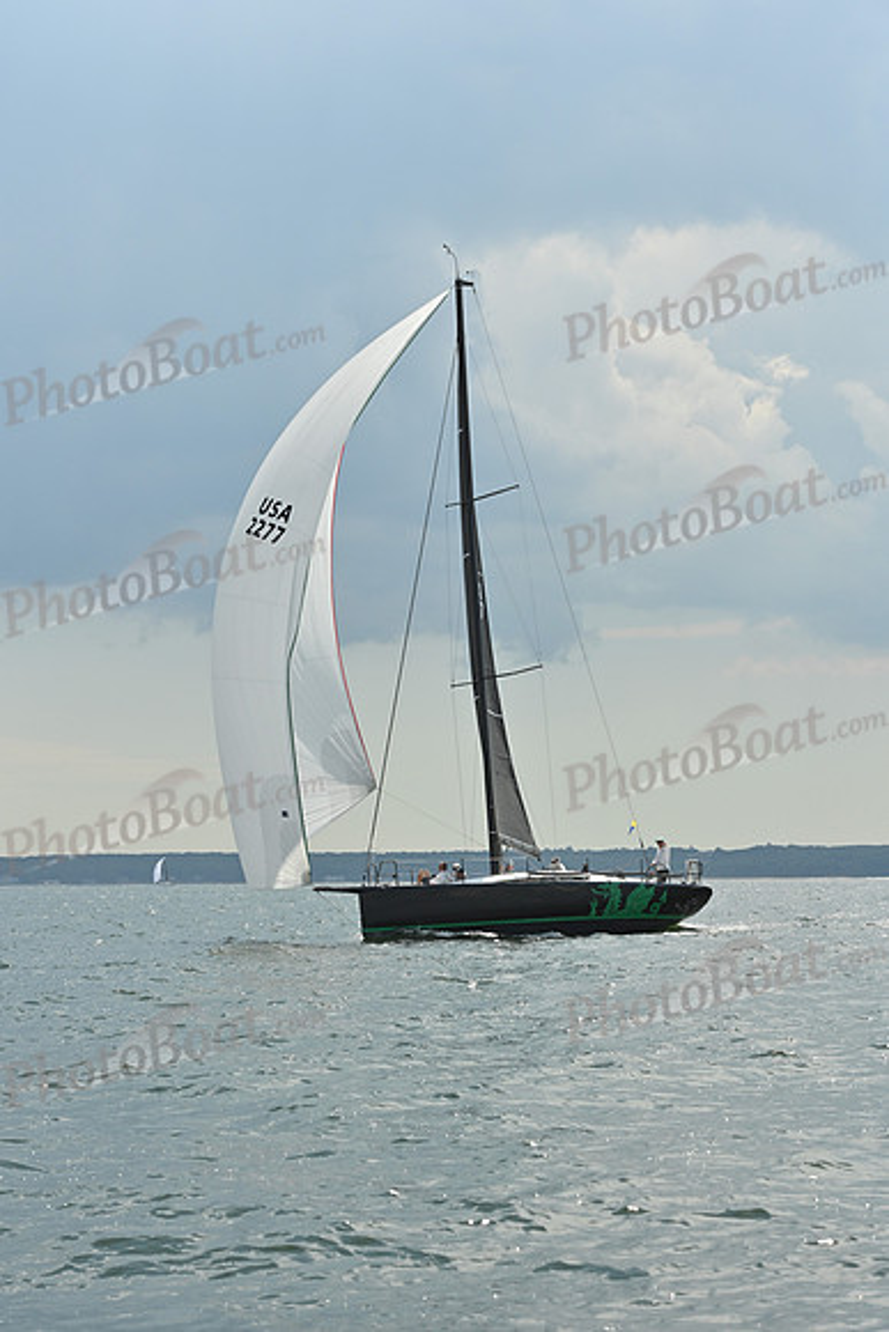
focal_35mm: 90
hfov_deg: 15.2
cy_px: 666
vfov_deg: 22.6
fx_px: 3332
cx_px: 444
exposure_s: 1/1600
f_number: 8
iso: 320
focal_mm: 90
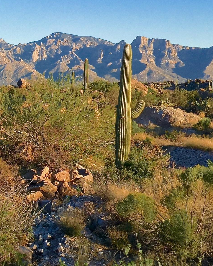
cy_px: 105
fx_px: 567
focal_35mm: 72
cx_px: -28
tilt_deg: -2.1
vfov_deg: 26.3
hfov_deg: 20.2
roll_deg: -0.3
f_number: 2.2
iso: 32
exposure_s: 1/1068
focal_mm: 4.15
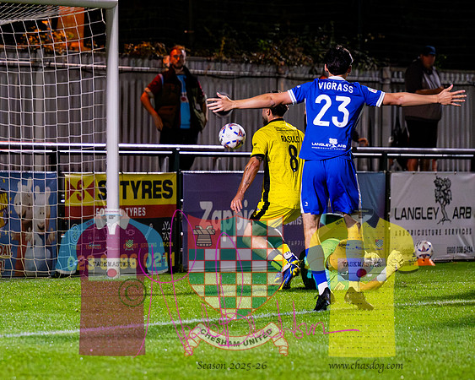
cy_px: 264
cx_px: 78
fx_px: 4625
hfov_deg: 5.9
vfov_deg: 4.7
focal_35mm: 329
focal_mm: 140
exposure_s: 1/1250
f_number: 2.8
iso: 6400
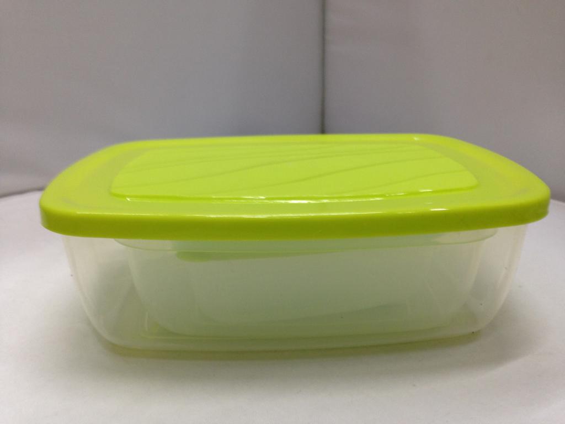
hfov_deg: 55.4
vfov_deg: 42.9
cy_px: 212
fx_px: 539
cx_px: 282
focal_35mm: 33
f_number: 2.4
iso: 64
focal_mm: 4.12
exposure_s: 1/20
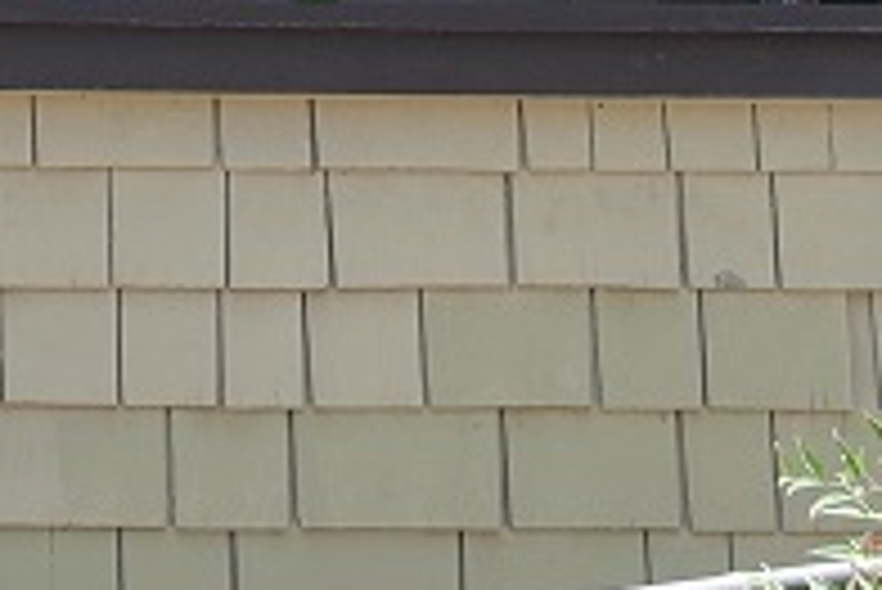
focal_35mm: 209
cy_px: -441
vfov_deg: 6.5
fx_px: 5124
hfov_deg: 9.4
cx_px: -716
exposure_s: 1/160
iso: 100
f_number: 5
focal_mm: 20
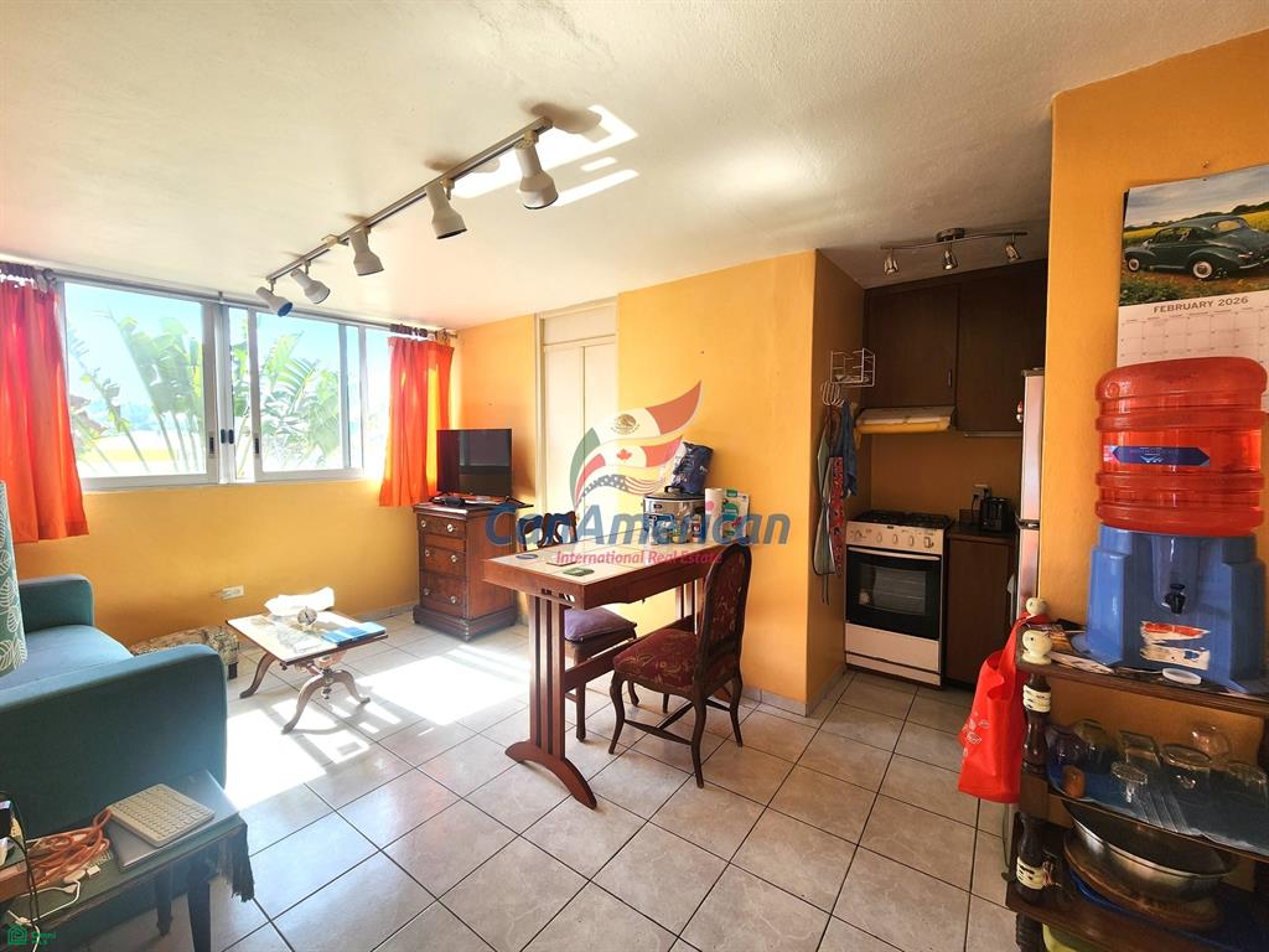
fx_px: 477
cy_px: 476
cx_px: 634
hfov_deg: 106.2
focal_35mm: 13
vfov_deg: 89.9
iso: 50
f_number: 2.2
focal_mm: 2.2
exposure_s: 1/134
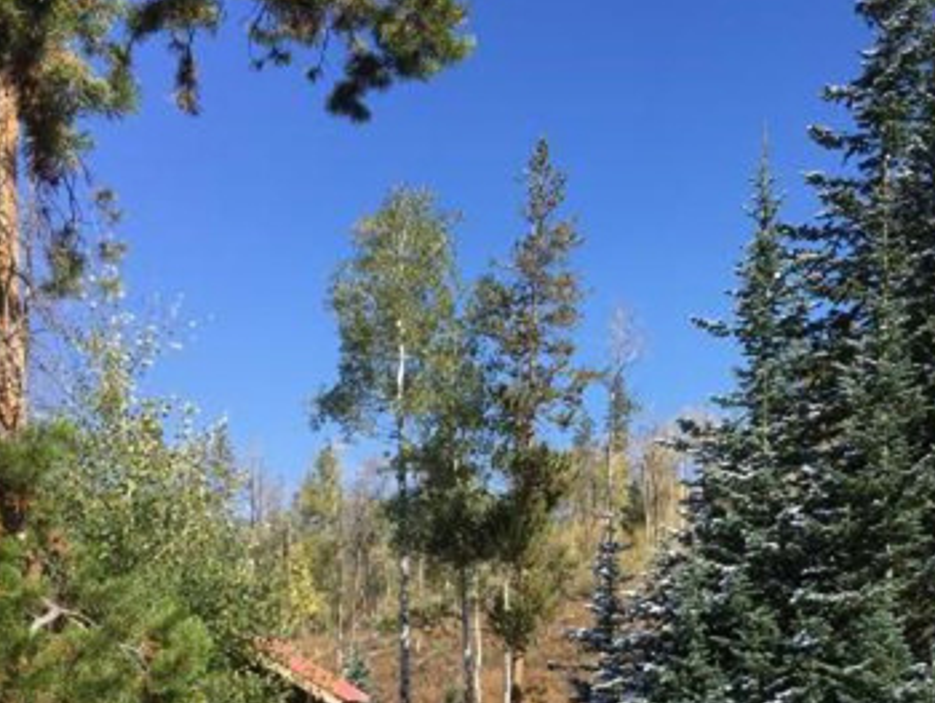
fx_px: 1433
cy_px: 543
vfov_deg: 27.1
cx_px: 548
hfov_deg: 36.1
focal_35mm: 53
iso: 25
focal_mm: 4.15
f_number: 2.2
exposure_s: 1/1083
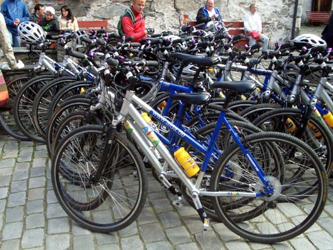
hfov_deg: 45.8
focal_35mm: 41
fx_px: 395
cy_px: 125
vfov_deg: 35.2
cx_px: 166
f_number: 4.6
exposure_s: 1/100
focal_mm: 6.8
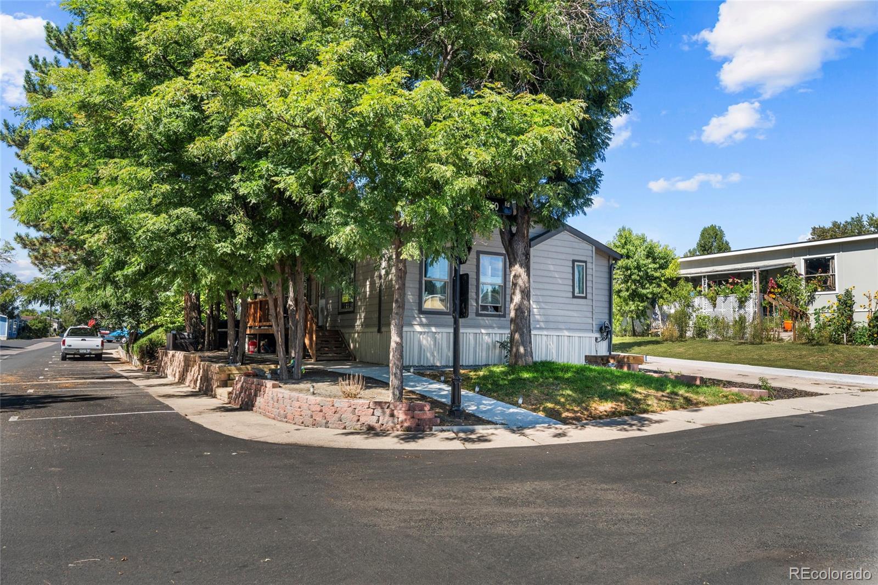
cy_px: 292
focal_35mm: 25
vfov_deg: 51.3
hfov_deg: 71.5
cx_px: 439
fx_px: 610
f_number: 9
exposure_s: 1/500
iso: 500
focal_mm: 25
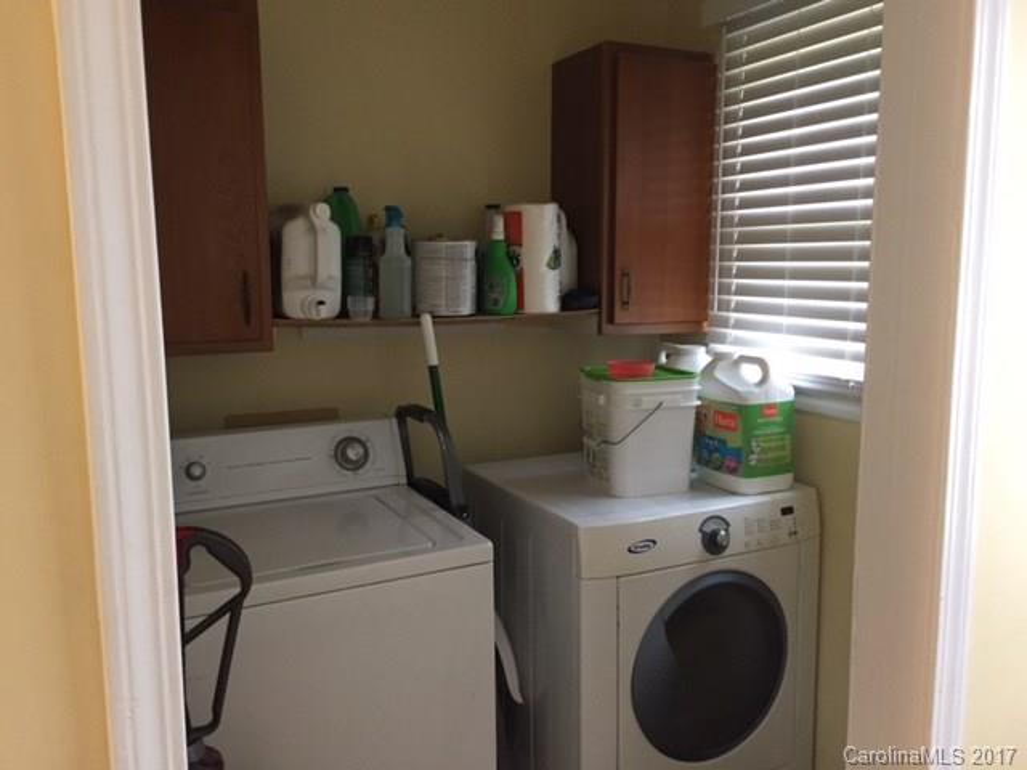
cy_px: 385
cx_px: 514
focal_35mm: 29
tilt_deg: -8.1
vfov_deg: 48.2
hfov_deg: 61.7
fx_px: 860
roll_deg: -0.2
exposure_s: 1/30
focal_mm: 4.15
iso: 200
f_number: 2.2
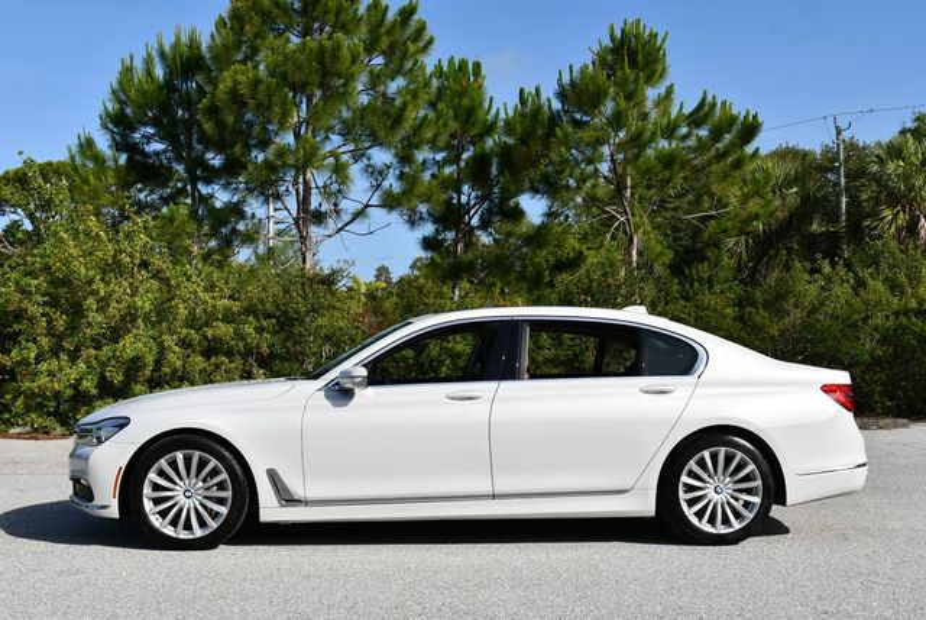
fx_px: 1236
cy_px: 310
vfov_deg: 28.1
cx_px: 463
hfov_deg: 41.1
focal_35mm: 48
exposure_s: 1/320
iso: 100
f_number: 9
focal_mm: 24
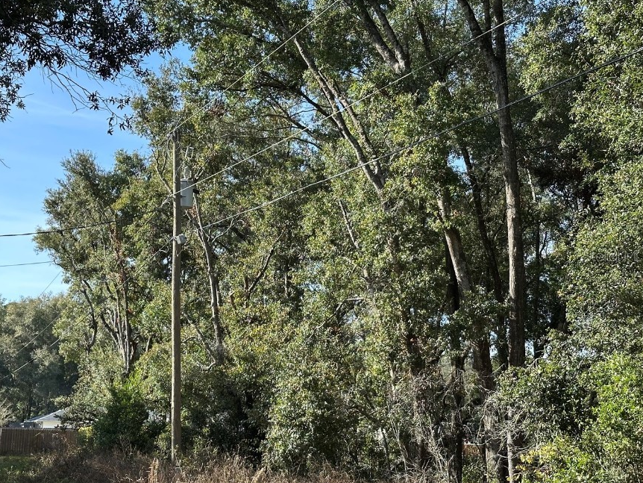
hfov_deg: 33.7
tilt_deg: +11.2
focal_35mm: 57
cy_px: 255
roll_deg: -2.4
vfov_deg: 25.7
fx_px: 1059
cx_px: 272
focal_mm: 6.86
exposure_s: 1/1095
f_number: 1.78
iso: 64
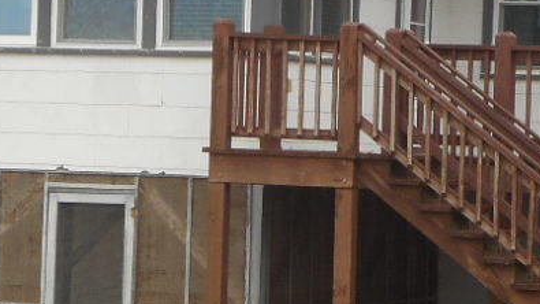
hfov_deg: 9.6
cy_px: 277
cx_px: 308
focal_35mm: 225
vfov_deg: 5.4
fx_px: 3221
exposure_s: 1/160
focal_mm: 9.1
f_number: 4.9
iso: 80
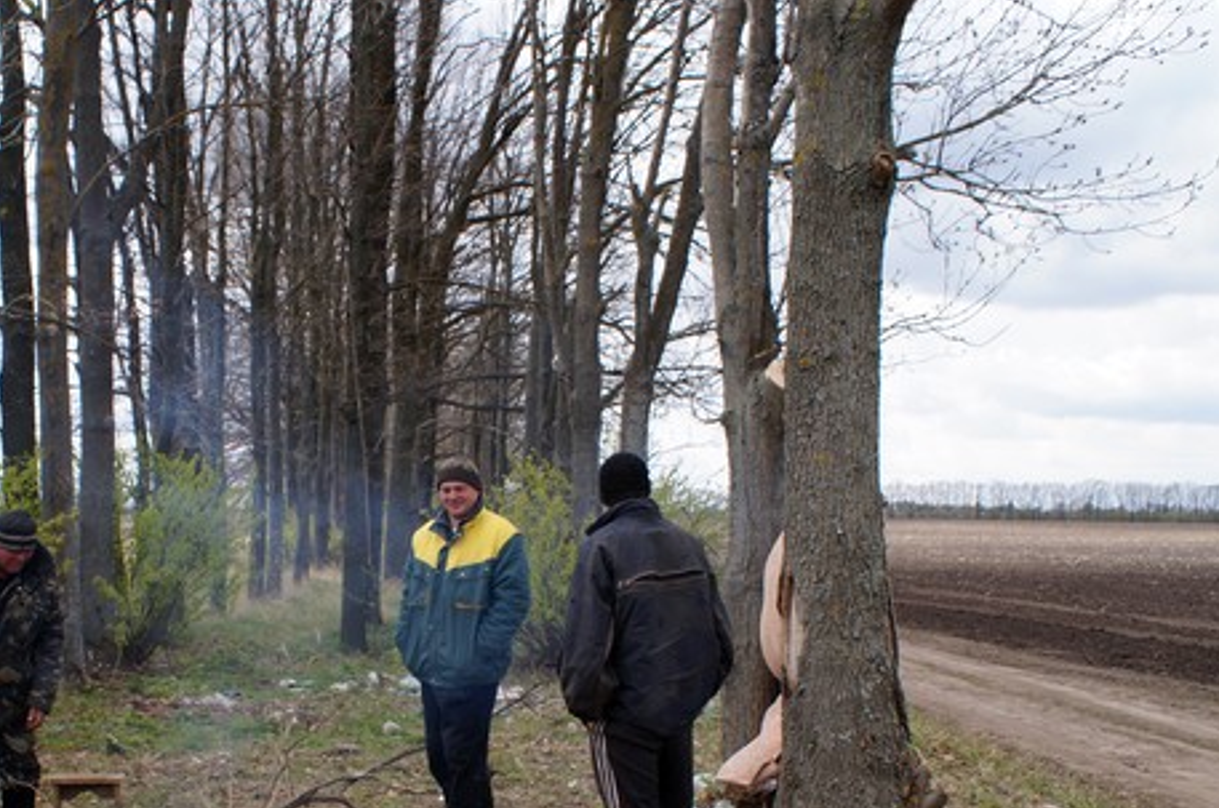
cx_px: 376
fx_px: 1555
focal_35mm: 46
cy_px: 601
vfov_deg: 28.7
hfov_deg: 42.1
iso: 100
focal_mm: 20
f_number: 8
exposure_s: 1/125
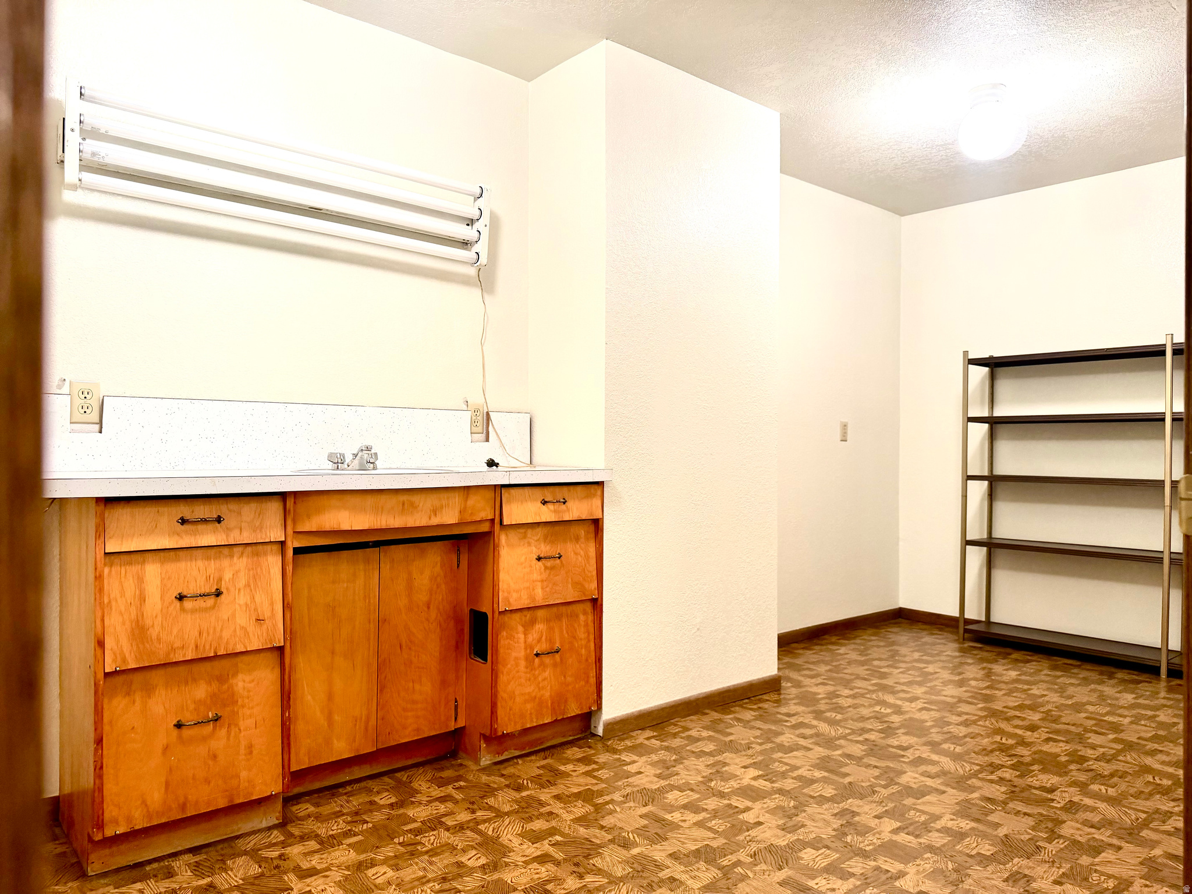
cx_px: 596
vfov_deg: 56.8
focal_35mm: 24
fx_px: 826
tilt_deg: +0.7
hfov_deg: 71.6
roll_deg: -0.3
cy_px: 447
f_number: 1.78
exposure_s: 1/60
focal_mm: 6.76
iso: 200
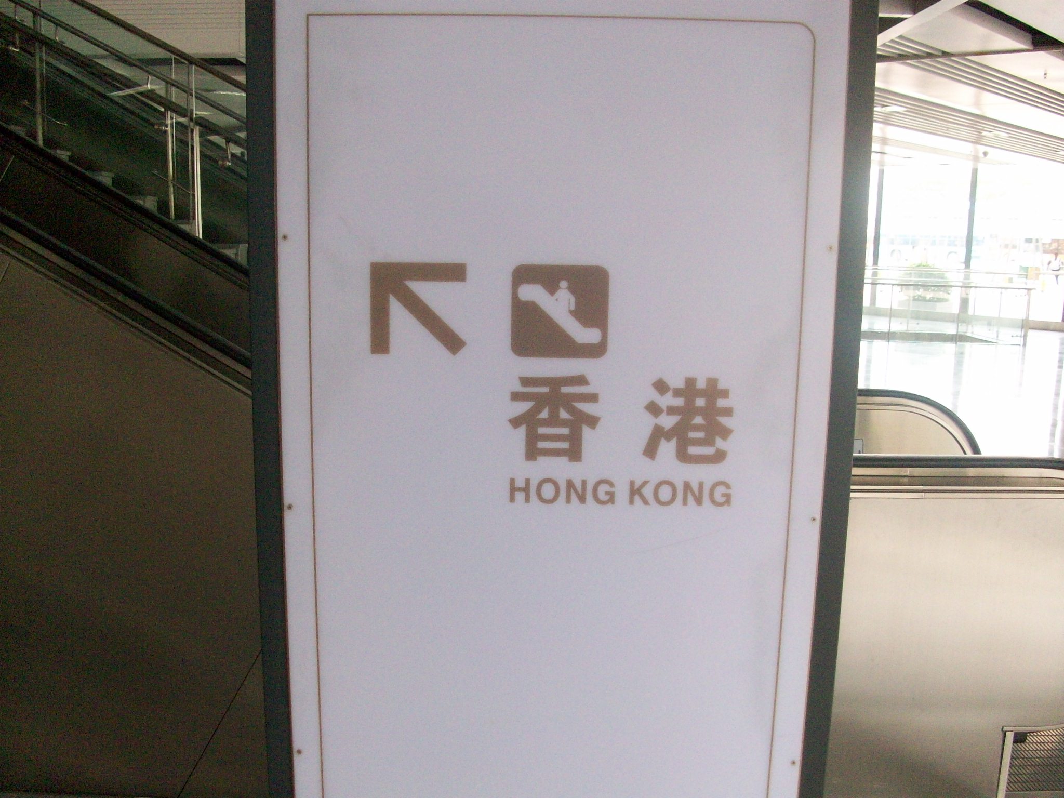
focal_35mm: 34
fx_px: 1045
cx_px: 532
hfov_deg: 54.0
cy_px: 399
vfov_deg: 41.8
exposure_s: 1/128
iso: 275
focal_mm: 5.7
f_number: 2.8
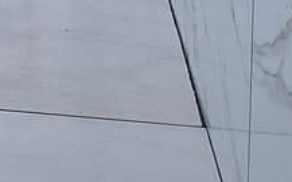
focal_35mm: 162
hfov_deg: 11.6
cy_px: -488
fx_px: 1288
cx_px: -295
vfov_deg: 6.7
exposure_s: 1/40
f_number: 1.8
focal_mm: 5.54
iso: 250
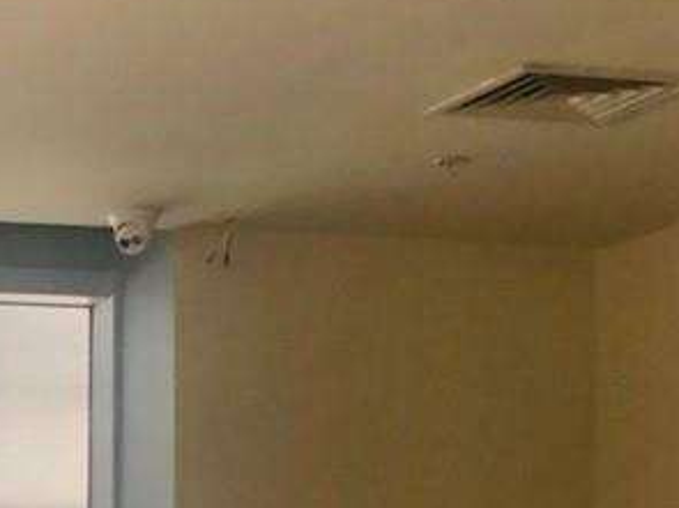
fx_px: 2980
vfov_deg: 9.4
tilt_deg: +0.1
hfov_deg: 12.5
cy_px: 830
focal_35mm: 152
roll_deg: -0.1
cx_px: -239
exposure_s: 1/133
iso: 20
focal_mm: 4
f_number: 1.8
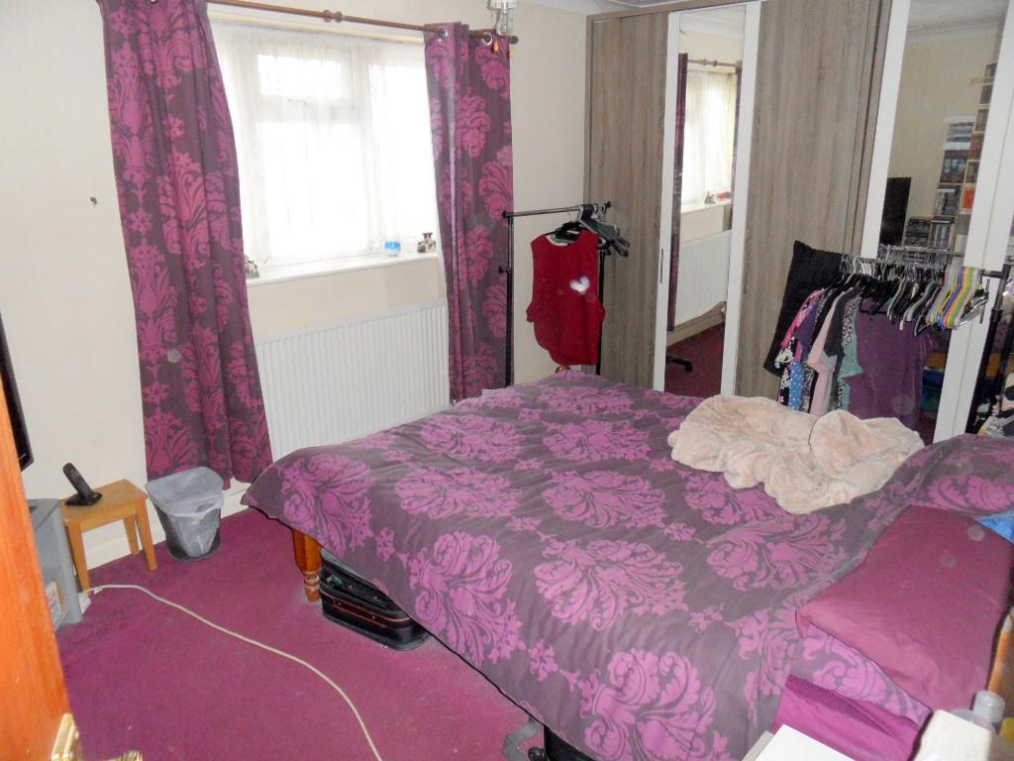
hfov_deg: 71.6
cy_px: 380
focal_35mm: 24
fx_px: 703
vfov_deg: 56.8
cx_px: 507
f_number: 3.2
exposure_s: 1/30
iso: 240
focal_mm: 3.9
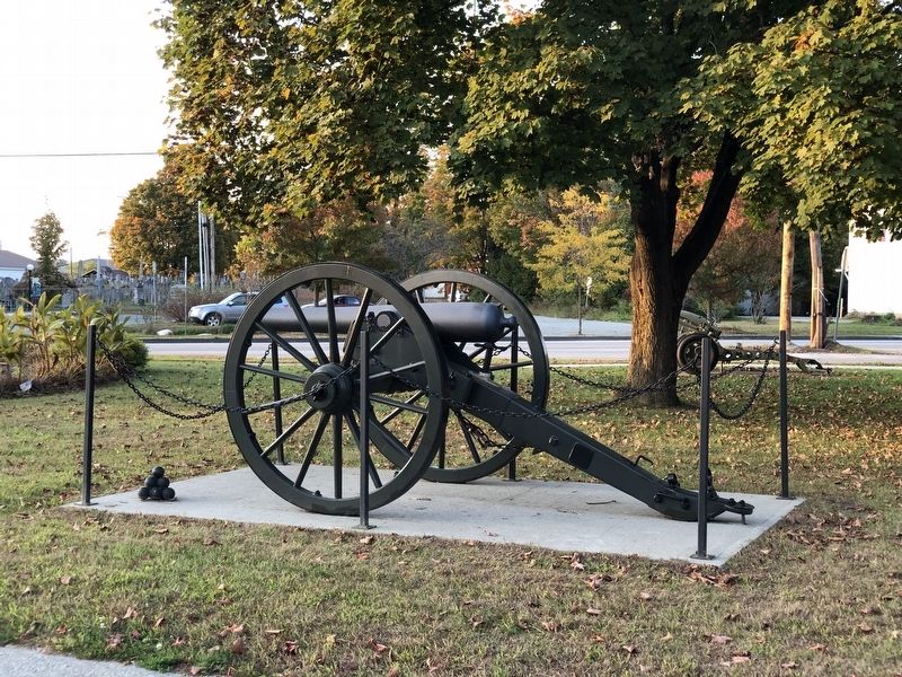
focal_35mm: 52
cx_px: 451
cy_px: 338
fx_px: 1355
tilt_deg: -2.0
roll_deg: -0.3
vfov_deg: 28.0
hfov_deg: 36.8
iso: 32
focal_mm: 6
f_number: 2.4
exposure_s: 1/60
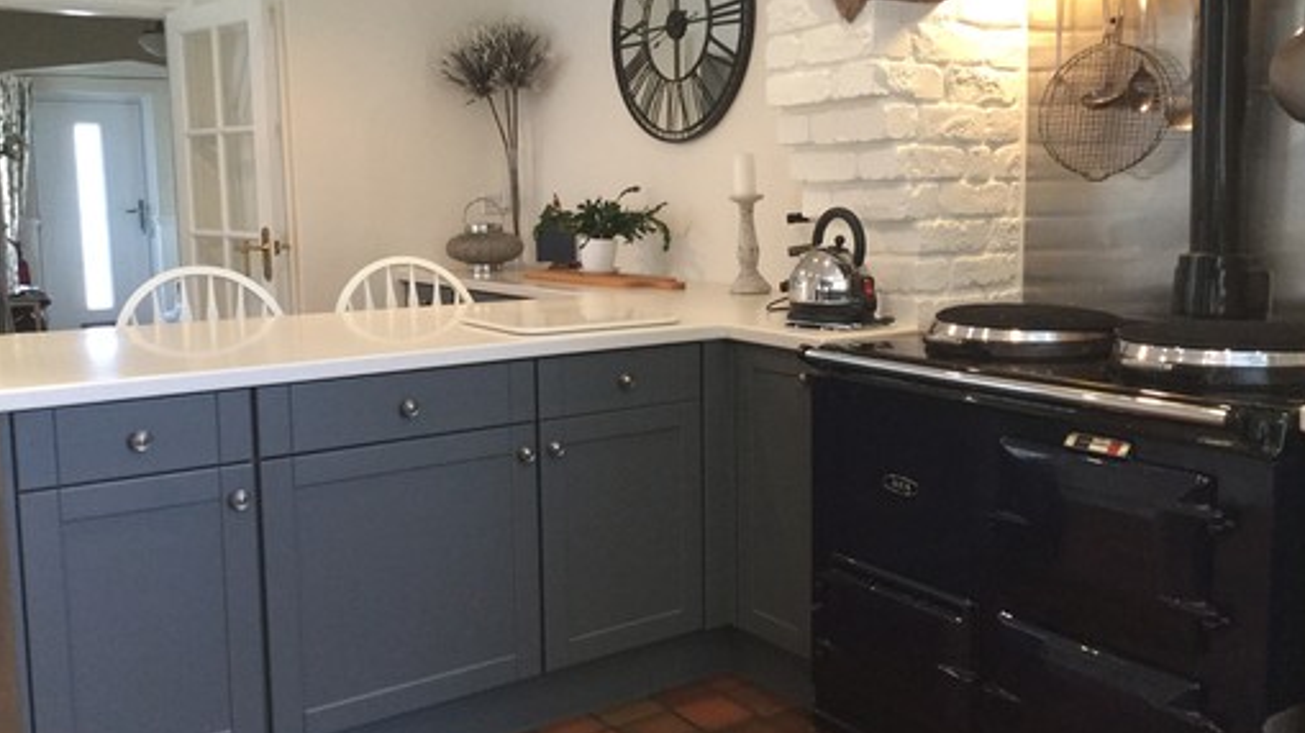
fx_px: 1176
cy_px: 343
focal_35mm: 34
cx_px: 651
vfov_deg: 34.6
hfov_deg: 58.0
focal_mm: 3.3
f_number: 2.4
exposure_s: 1/33
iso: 200
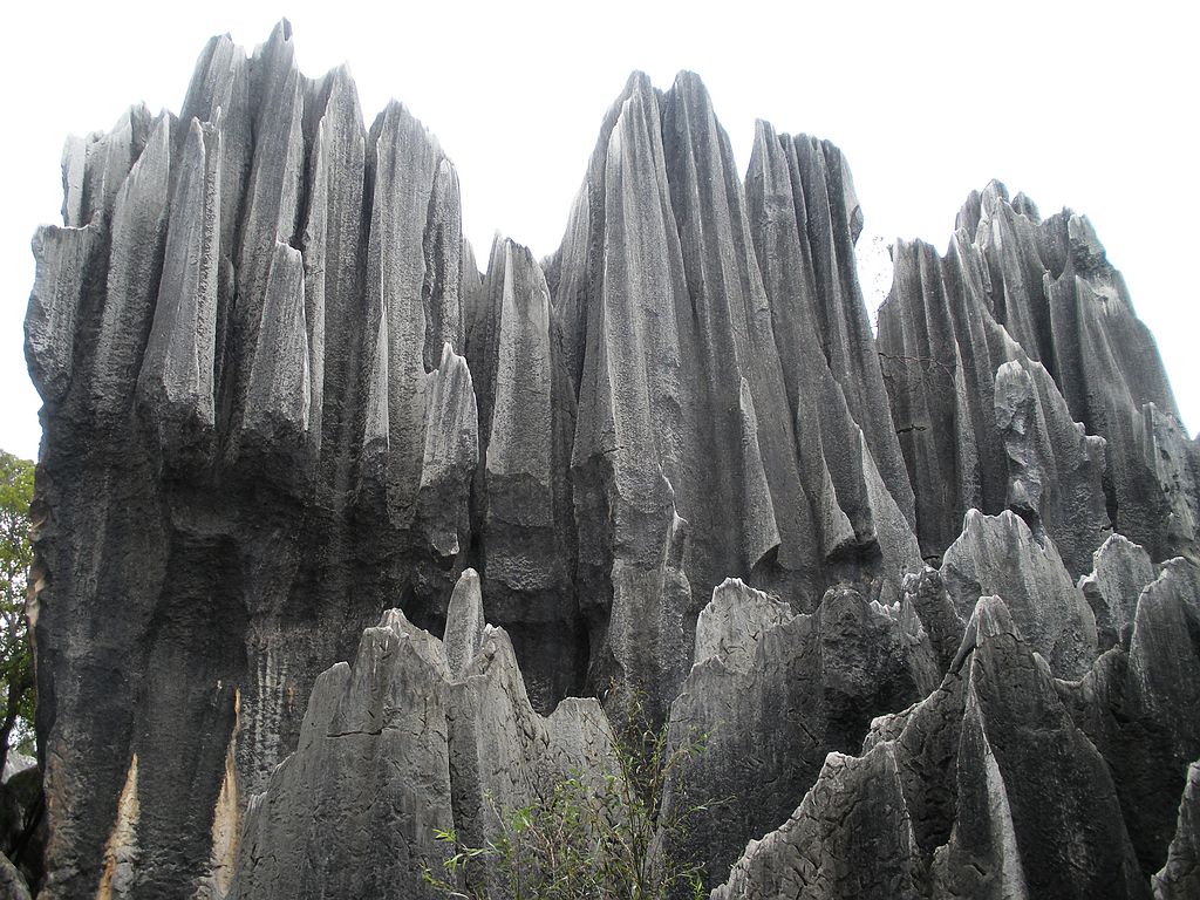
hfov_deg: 51.4
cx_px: 600
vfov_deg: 39.7
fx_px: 1248
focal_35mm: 36
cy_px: 450
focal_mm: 6.3
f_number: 3.5
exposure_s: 1/101
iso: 64
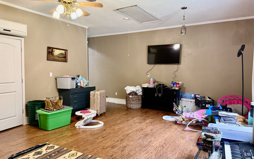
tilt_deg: -3.0
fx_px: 180
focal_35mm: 26
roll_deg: -0.8
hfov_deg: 70.4
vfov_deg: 47.6
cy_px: 80
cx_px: 125
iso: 250
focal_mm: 6.76
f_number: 1.78
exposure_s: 1/60
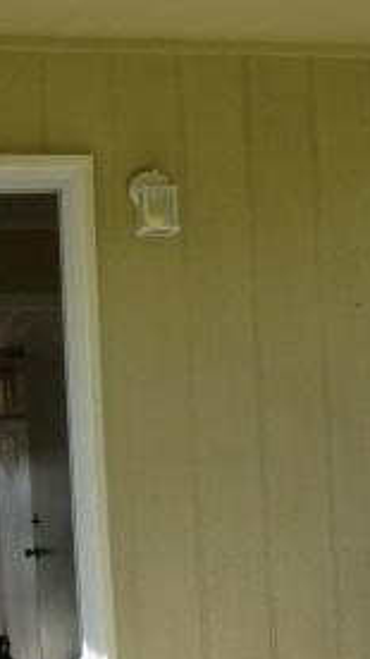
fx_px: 1676
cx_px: 432
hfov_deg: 12.3
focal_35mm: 96
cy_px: 532
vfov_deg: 21.9
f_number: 3.9
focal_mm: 6.66
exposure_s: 1/200
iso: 64
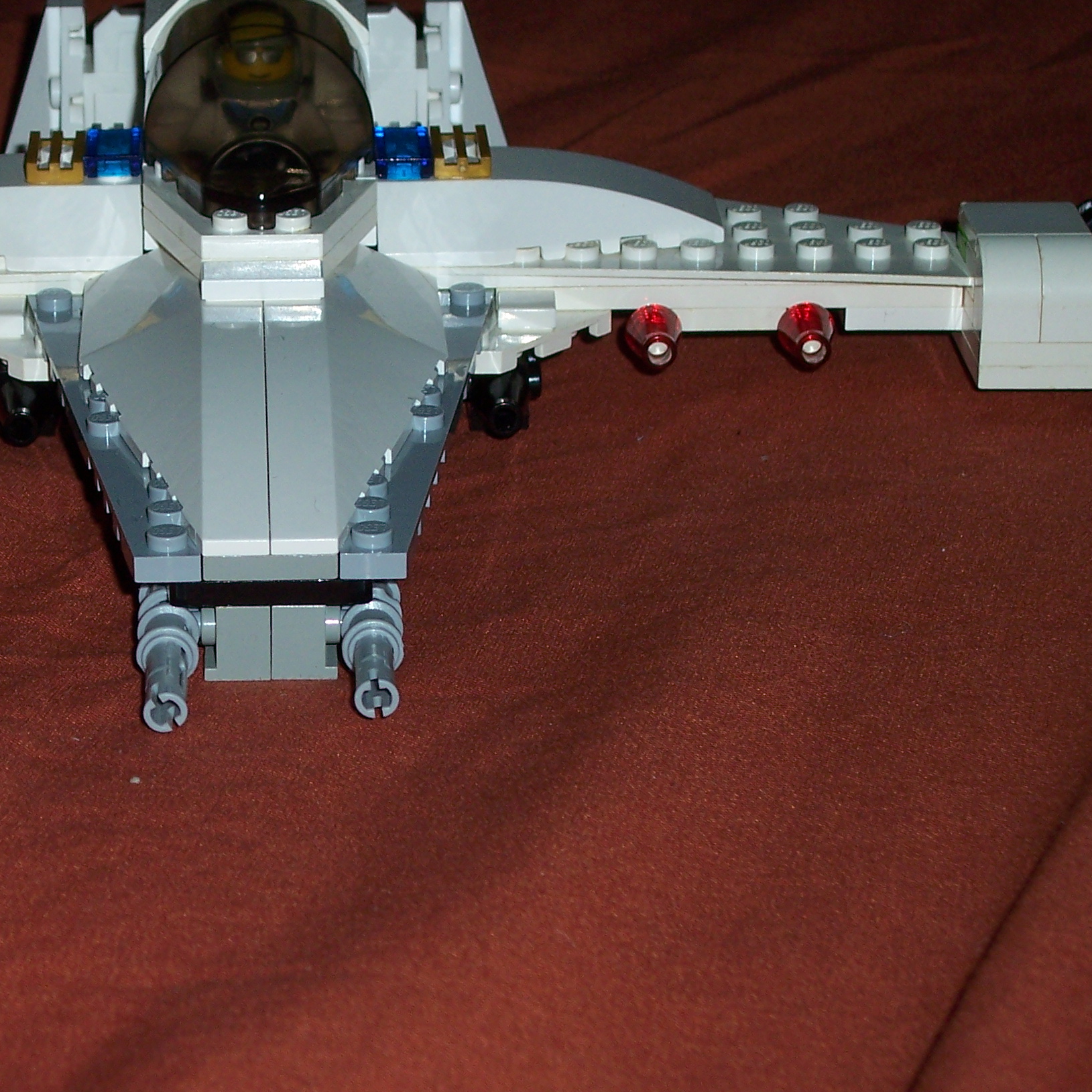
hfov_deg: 12.3
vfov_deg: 12.4
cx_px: 238
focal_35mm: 141
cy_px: 504
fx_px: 5032
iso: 100
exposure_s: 1/1000
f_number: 5.6
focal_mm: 18.7
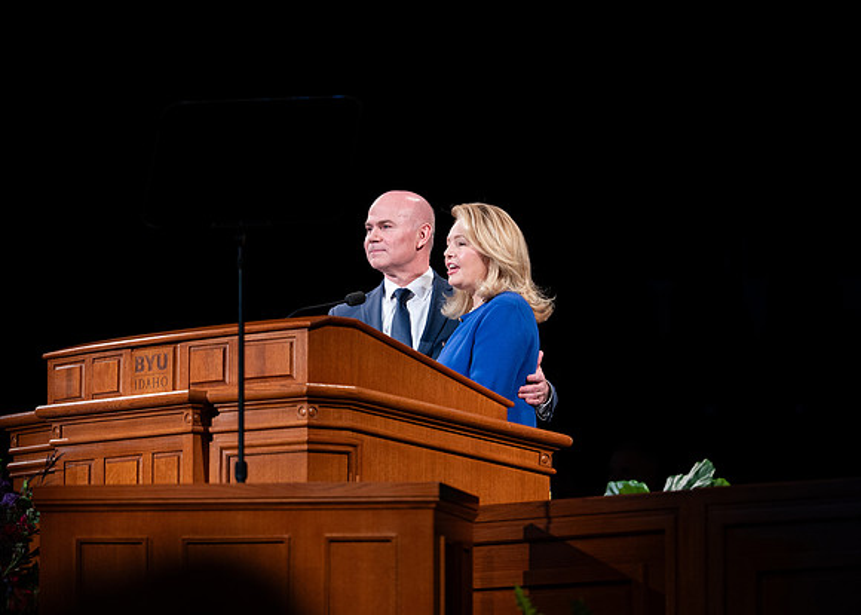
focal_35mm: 219
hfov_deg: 9.2
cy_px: 322
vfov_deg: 6.6
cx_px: 434
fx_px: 5365
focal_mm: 200
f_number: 2.8
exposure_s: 1/250
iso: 1250
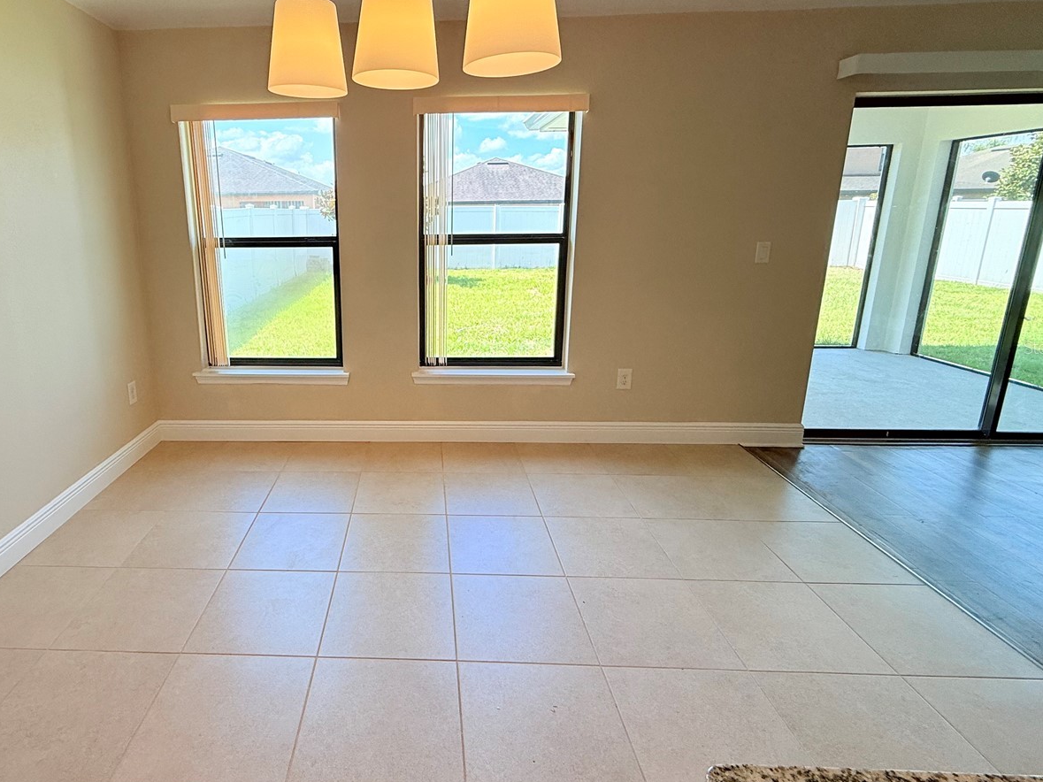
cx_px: 399
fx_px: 572
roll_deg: +1.0
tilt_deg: -12.6
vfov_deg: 68.5
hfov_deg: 83.2
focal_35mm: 19
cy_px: 347
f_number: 2.2
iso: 50
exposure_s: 1/205
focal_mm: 2.22
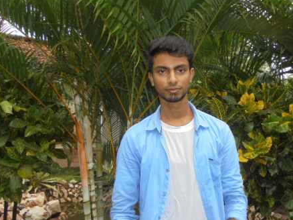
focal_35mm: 38
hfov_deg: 48.9
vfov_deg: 37.7
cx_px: 165
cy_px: 115
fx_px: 321
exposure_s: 1/125
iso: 100
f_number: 3.5
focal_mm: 4.6
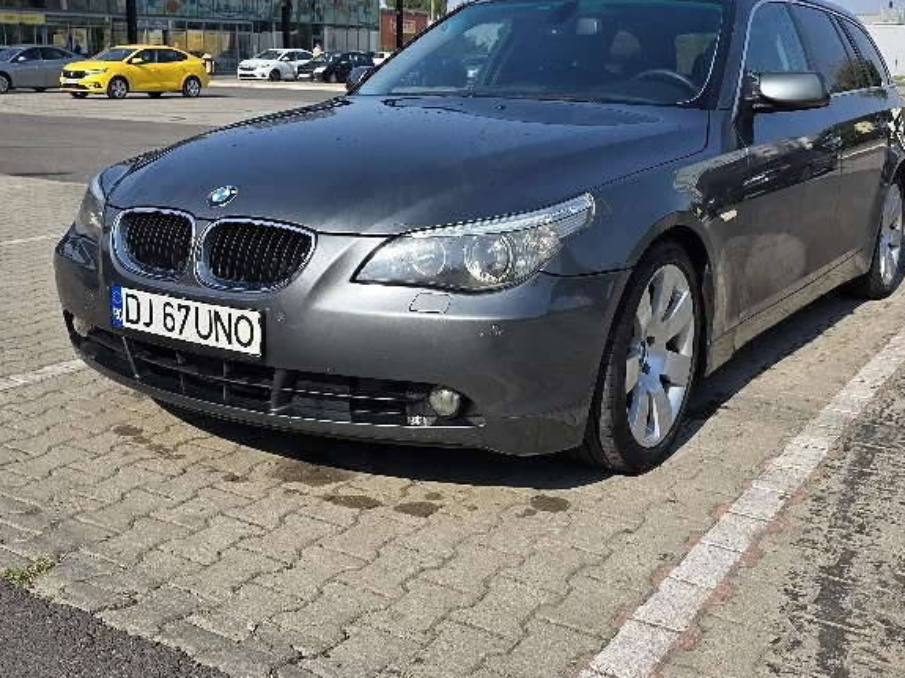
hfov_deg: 46.8
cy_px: 260
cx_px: 456
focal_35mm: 40
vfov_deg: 35.8
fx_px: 1046
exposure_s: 1/10000
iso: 80
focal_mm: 6.3
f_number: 1.7
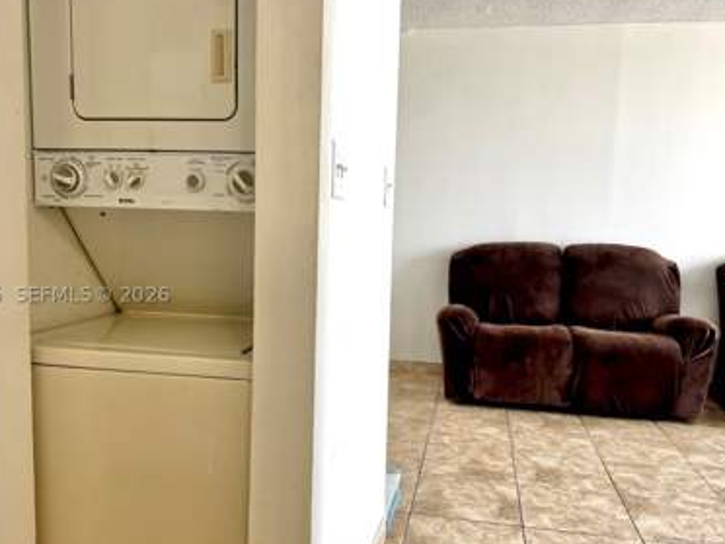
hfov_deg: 58.3
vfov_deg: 45.4
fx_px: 649
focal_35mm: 31
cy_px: 294
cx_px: 349
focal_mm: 6.76
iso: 125
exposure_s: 1/120
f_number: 1.78
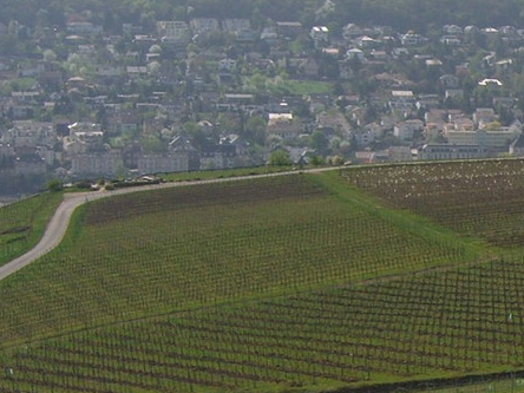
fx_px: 2074
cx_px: 799
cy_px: 270
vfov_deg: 10.8
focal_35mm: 137
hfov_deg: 13.5
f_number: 4
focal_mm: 7.9
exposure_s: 1/1000
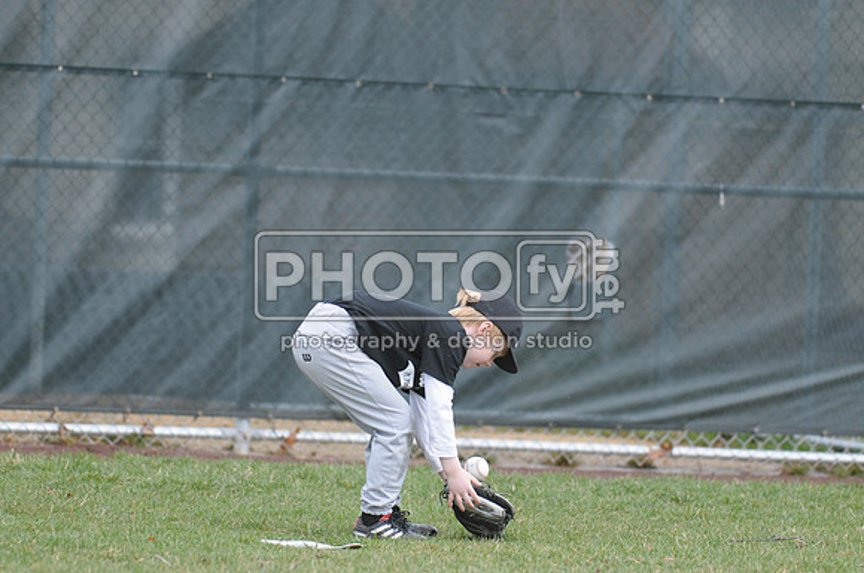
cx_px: 432
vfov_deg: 4.6
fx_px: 7190
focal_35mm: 300
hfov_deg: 6.9
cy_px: 286
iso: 400
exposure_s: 1/640
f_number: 4
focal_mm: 200
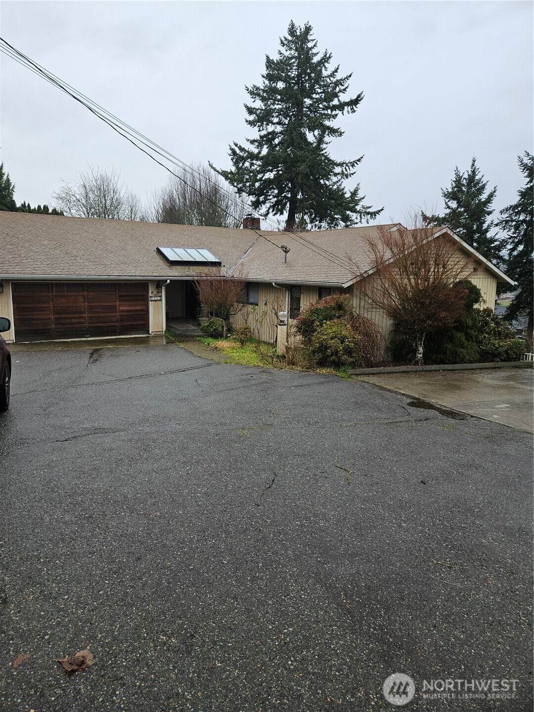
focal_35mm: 23
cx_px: 267
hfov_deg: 58.9
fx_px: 473
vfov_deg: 73.9
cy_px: 356
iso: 80
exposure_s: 1/207
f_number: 1.8
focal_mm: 5.4
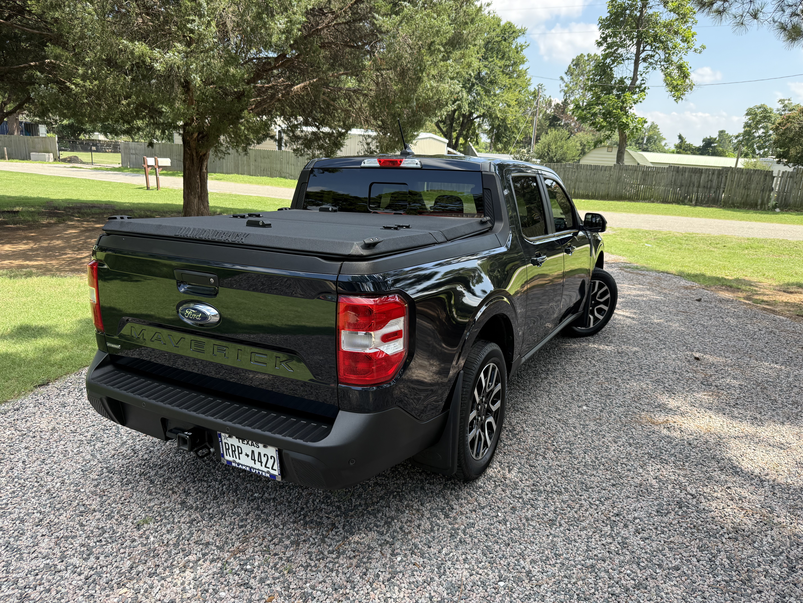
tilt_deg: -14.5
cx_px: 402
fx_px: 557
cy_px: 302
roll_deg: -3.5
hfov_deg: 71.6
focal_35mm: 24
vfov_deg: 56.8
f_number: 1.78
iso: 100
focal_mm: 6.76
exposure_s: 1/1122
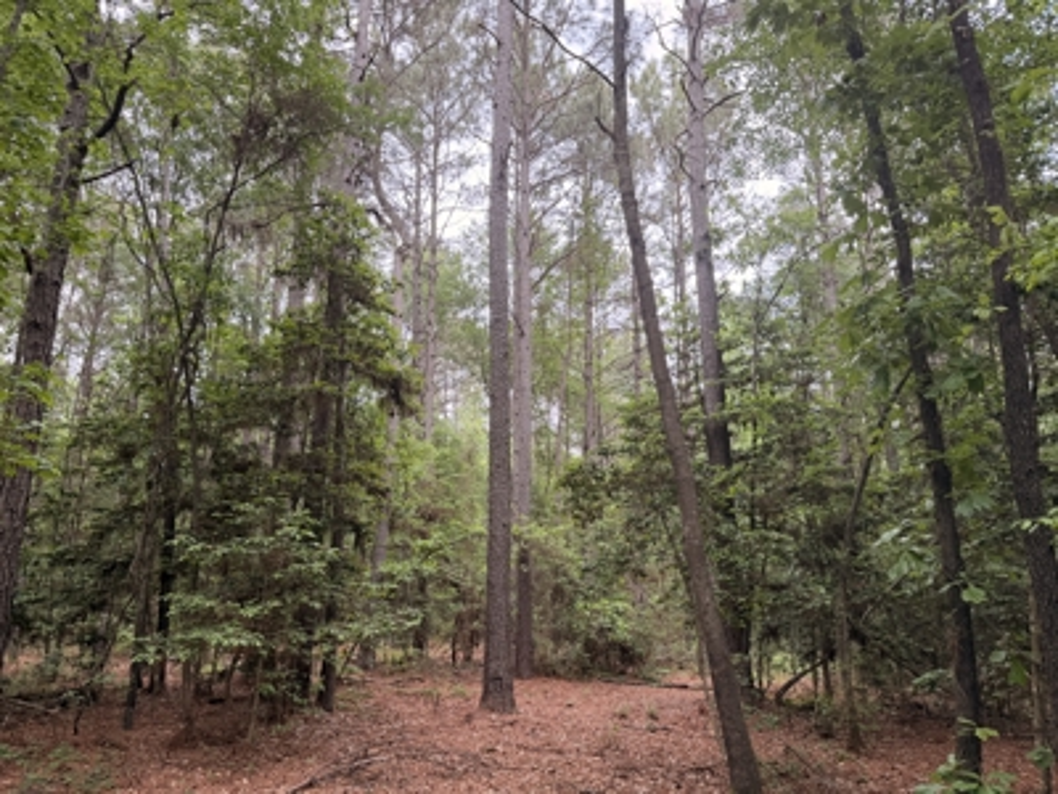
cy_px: 397
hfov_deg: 71.6
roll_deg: +0.4
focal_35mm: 24
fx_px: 734
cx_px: 529
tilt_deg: +14.7
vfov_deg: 56.8
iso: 80
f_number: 1.78
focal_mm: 6.76
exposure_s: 1/298
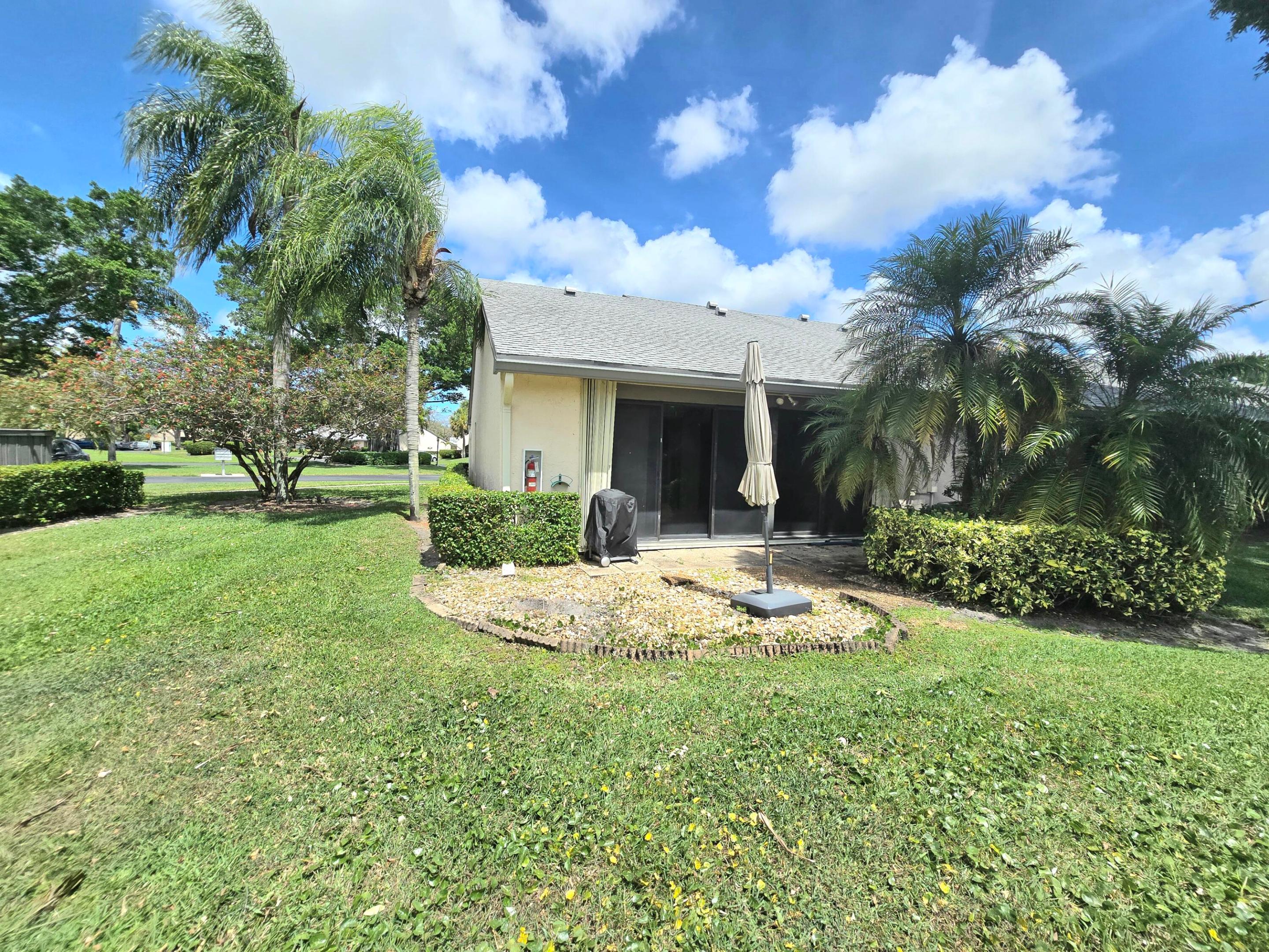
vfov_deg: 89.9
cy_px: 476
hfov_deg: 106.2
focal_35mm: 13
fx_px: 477
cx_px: 634
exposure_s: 1/3333
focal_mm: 2.2
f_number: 2.2
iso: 50
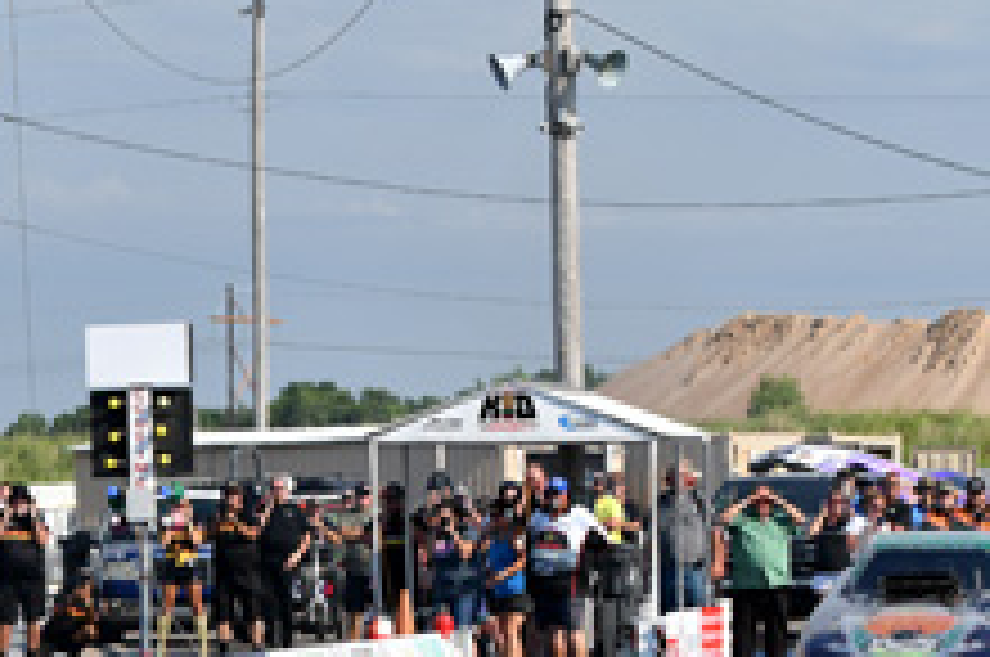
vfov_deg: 5.7
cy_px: 655
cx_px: 315
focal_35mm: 239
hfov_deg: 8.6
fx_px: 6563
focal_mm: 70
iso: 160
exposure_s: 1/1250
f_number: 5.6
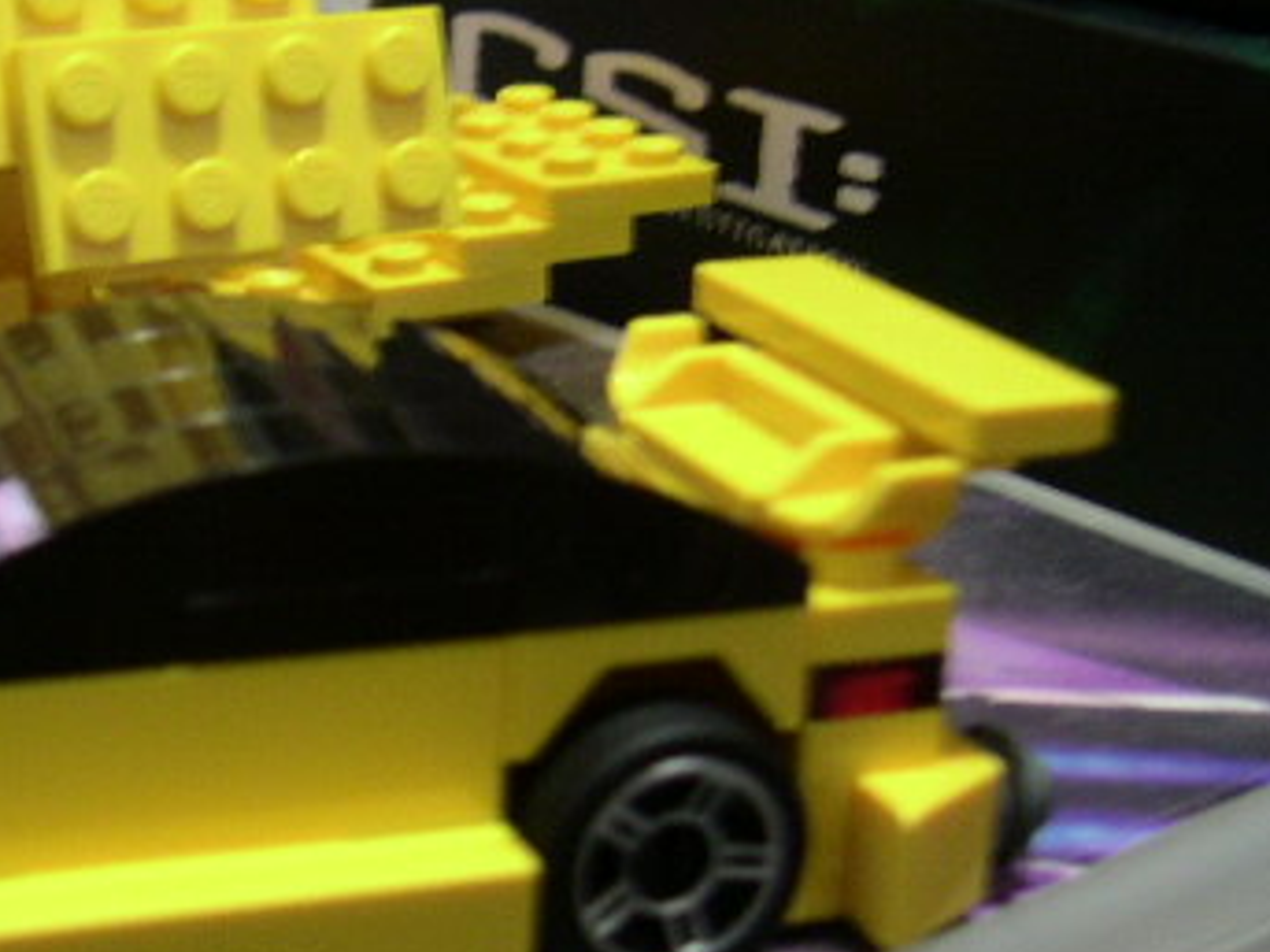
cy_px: 678
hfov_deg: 26.6
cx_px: 170
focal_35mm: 71
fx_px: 2604
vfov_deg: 20.6
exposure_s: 1/2
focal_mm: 6
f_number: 2.8
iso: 100
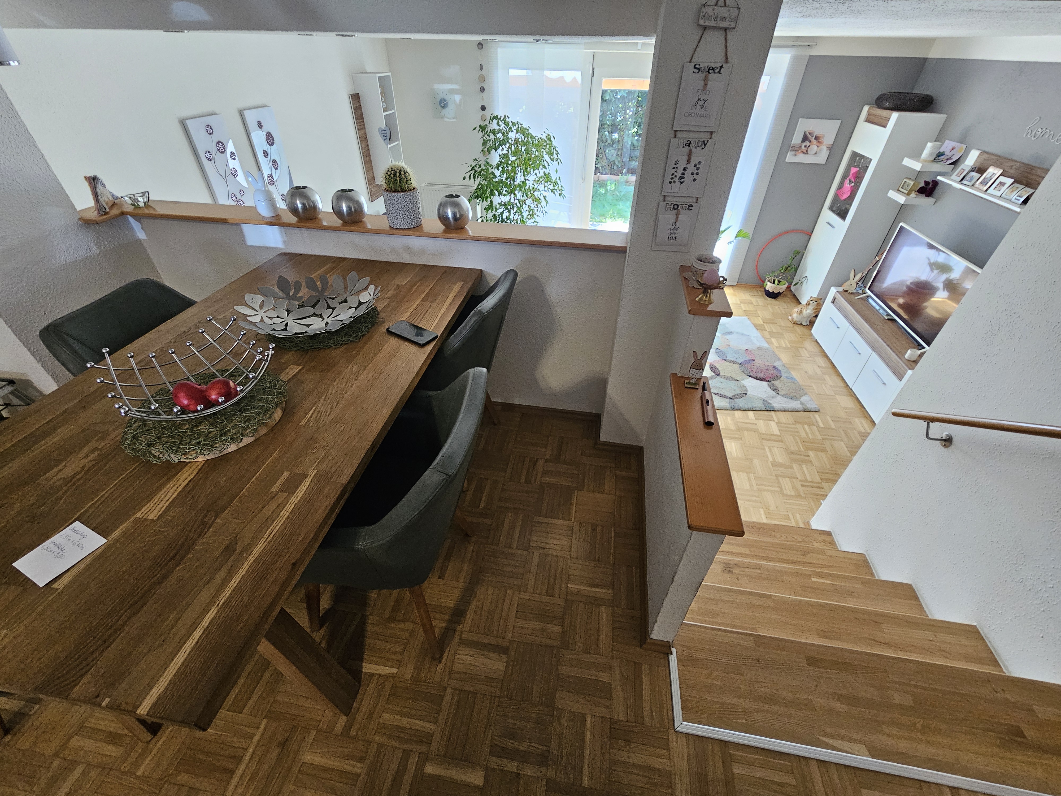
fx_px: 398
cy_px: 398
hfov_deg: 106.2
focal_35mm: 13
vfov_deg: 89.9
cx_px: 530
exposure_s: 1/50
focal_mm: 2.2
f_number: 2.2
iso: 320
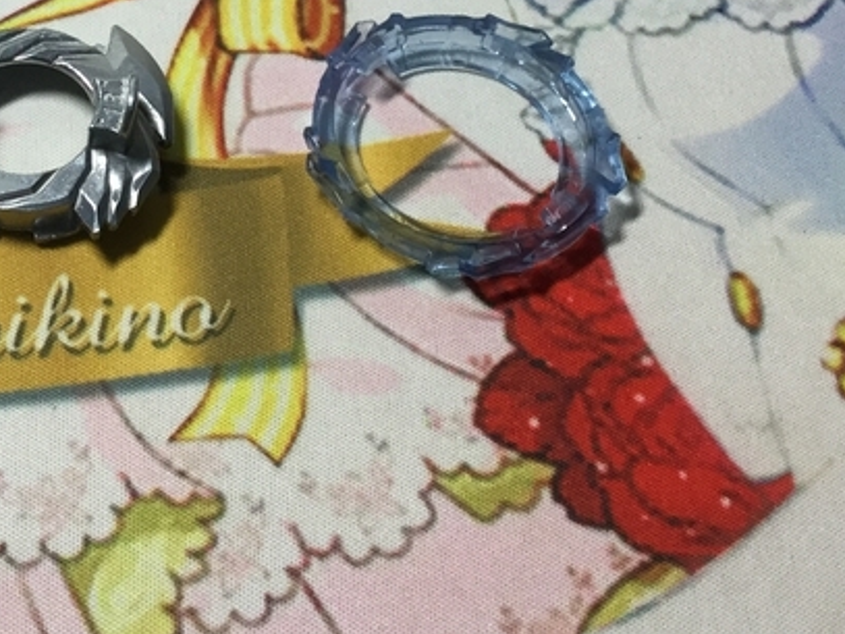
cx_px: 89
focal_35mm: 78
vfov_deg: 18.4
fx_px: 1903
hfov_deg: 24.3
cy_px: -2
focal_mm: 3.3
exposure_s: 1/40
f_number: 2.4
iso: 25
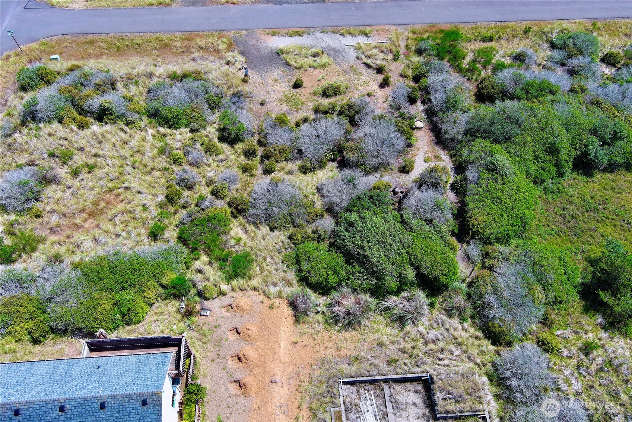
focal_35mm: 29
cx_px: 316
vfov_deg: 45.0
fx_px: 509
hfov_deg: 63.7
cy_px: 211
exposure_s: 1/668
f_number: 2.8
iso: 100
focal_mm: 10.57
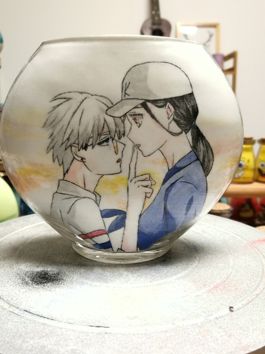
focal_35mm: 33
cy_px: 177
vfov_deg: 55.4
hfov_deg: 42.9
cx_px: 132
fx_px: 337
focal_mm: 3.95
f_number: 4
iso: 250
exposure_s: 1/33.3
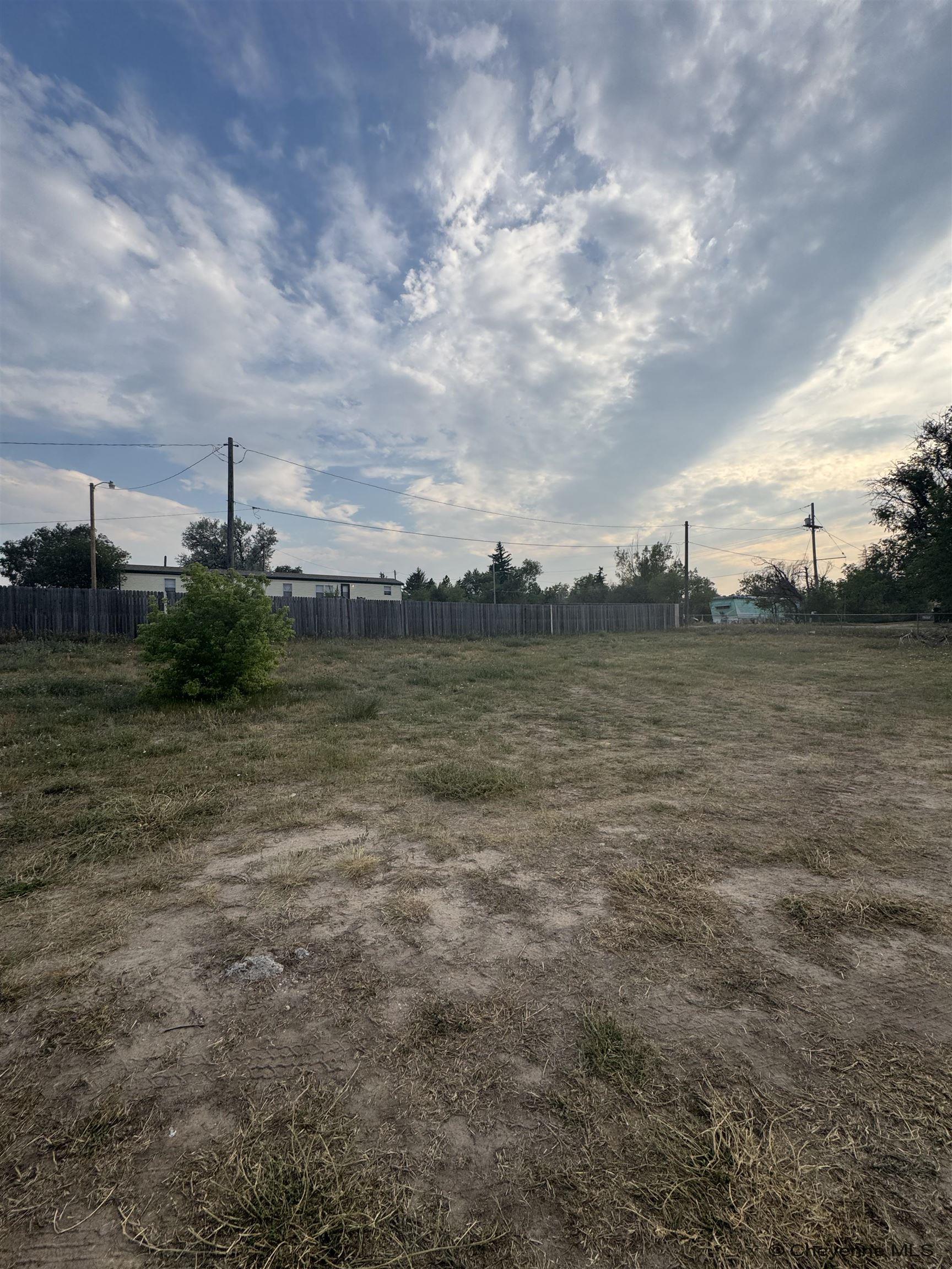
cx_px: 476
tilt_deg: +0.8
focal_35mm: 14
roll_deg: +1.2
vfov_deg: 102.1
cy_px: 634
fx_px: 513
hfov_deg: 85.7
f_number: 2.2
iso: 50
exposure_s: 1/1143
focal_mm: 2.22
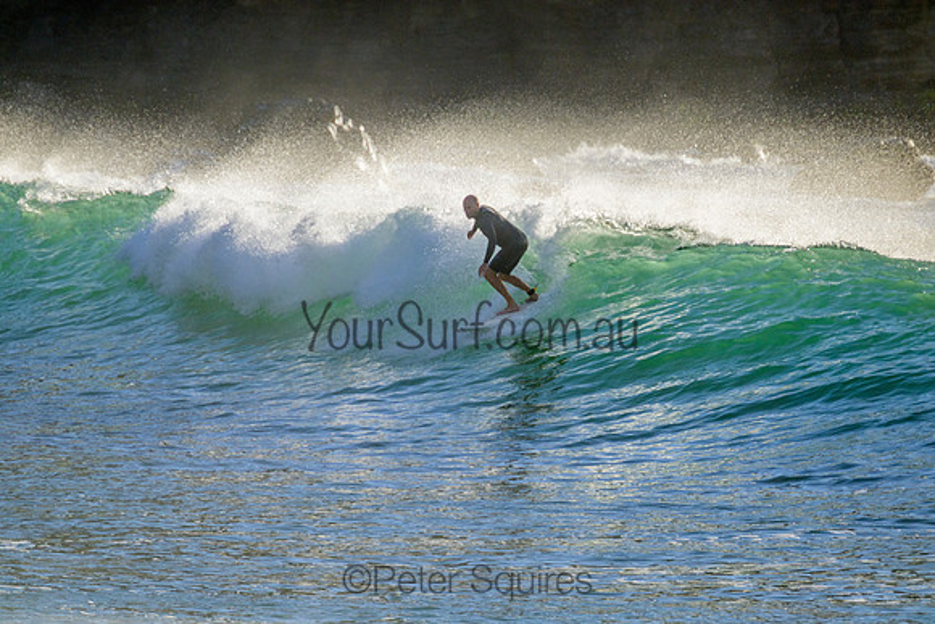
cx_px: 468
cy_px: 312
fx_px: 20782
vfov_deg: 1.7
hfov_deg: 2.6
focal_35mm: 800
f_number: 11
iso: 900
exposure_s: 1/2000
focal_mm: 800
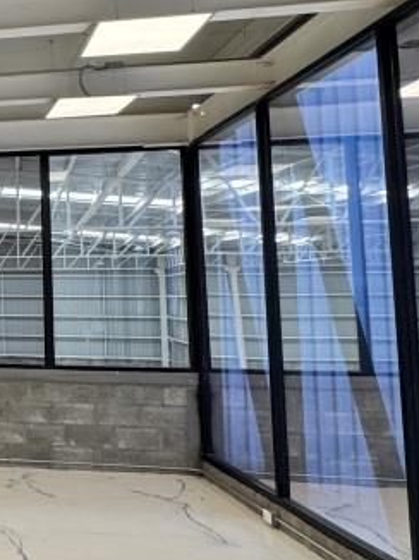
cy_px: 246
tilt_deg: +5.6
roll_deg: +0.2
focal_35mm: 44
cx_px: -225
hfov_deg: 24.6
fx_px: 711
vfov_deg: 42.9
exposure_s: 1/120
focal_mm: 2.22
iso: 160
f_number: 2.2
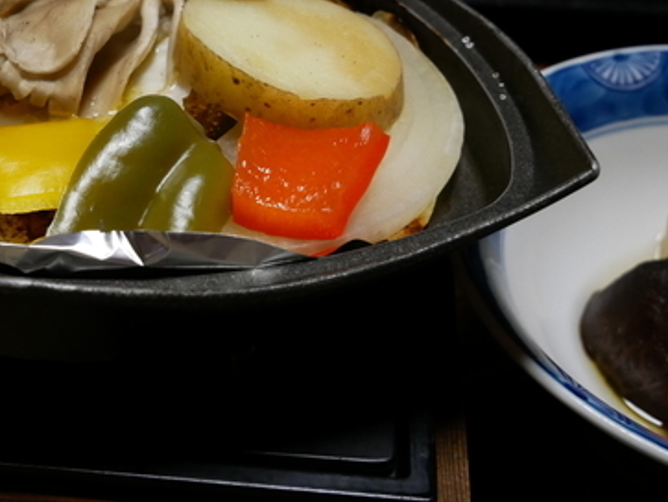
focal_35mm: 73
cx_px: 172
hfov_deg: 26.3
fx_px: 1410
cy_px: 149
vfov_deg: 20.1
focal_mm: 22
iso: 1250
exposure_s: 1/60
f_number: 4.2
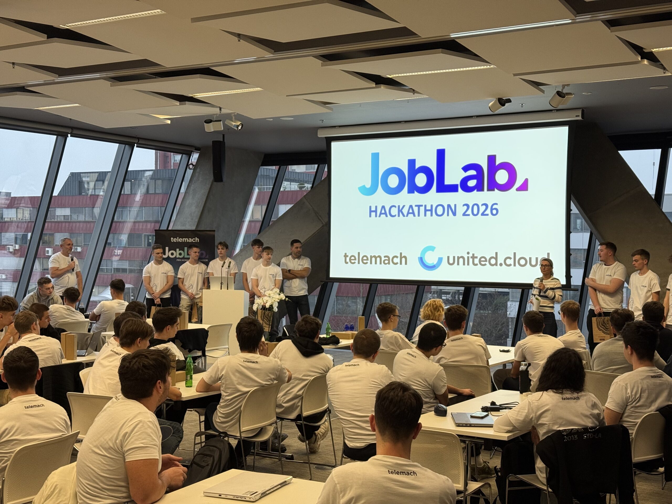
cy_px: 252
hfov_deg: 39.7
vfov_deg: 30.3
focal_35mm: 48
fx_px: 932
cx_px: 336
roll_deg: -0.6
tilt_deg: -0.6
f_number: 1.78
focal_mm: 6.76
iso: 100
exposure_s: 1/100
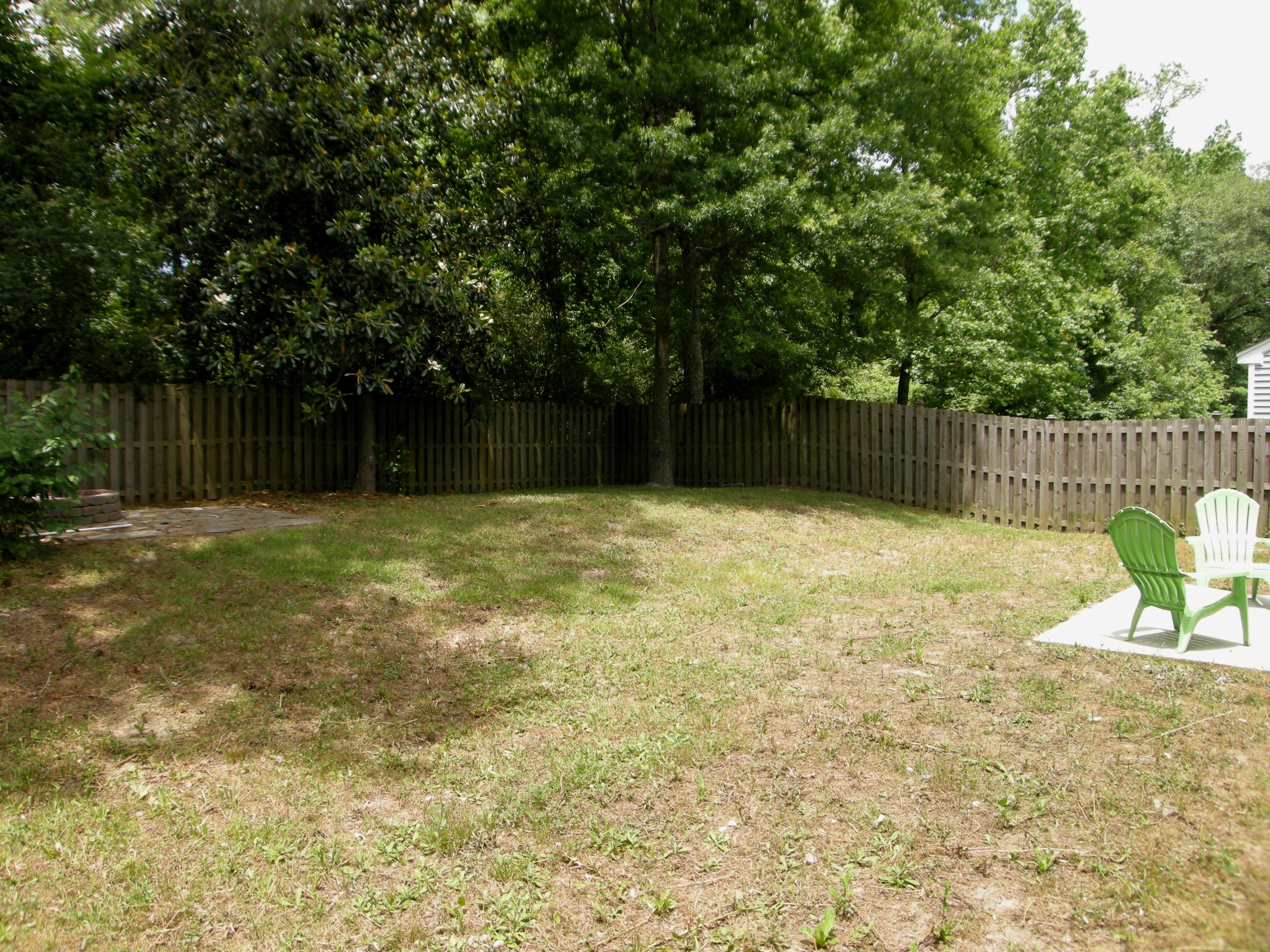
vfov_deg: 40.7
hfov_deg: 52.6
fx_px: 1284
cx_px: 635
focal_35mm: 35
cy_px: 476
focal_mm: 7.5
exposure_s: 1/124
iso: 64
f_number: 4.3
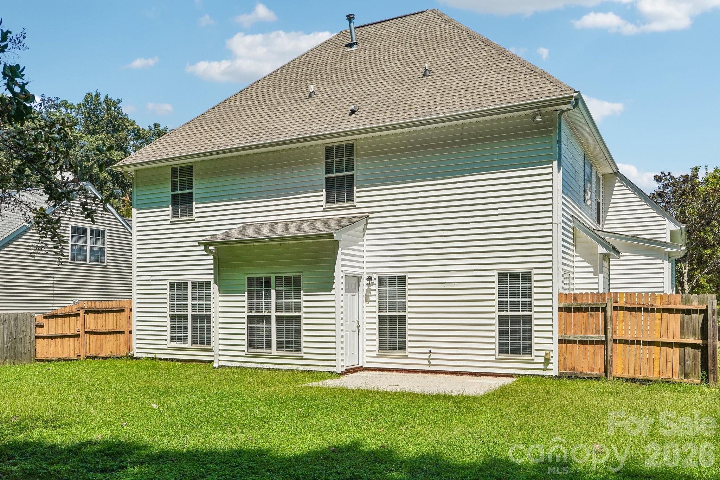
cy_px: 240
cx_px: 360
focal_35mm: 30
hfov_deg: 61.9
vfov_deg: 43.6
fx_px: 600
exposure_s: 1/250
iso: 100
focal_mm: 20
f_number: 8
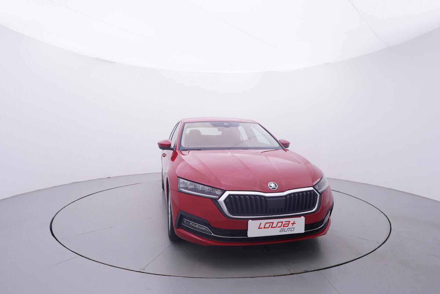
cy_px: 147
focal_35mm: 22
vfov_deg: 56.2
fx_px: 275
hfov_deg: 77.3
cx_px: 220
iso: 200
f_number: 5
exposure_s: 1/80
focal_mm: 15
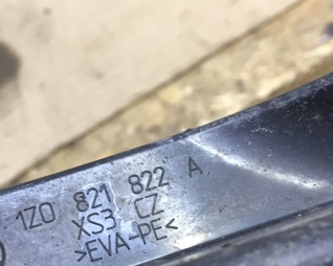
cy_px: 212
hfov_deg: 32.3
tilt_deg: -60.4
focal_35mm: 57
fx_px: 561
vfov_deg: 26.2
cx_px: 73
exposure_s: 1/33
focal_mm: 4.15
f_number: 2.2
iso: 125
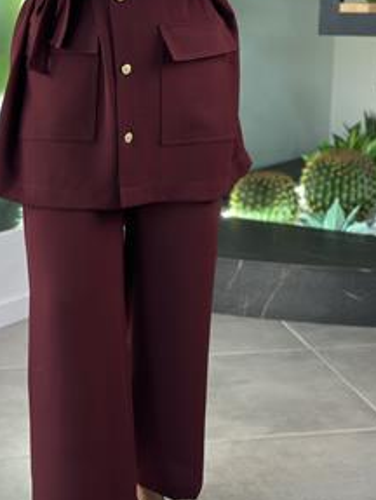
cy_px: 285
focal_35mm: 69
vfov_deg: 28.1
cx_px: 125
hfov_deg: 21.3
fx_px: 997
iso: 80
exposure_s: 1/135
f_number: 1.78
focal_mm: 6.86
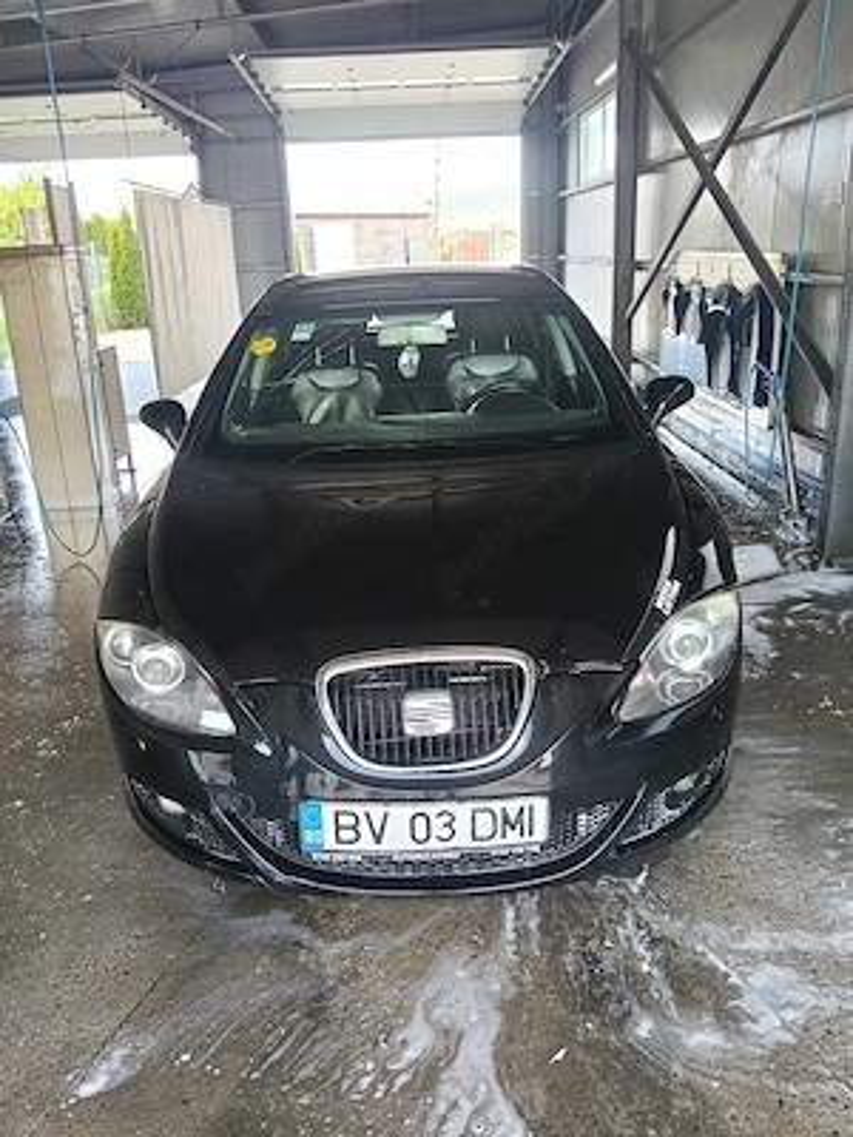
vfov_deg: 65.3
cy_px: 568
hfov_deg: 51.4
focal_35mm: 27
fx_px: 887
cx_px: 426
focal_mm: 3.98
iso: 80
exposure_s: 1/33.3
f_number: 1.8
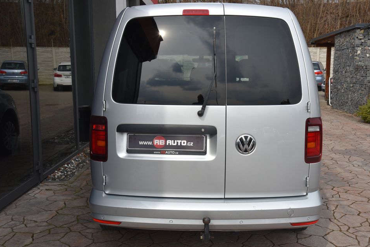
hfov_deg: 47.4
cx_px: 195
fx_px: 422
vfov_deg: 32.7
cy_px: 120
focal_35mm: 41
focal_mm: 38
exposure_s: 1/400
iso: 500
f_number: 10
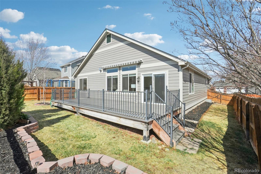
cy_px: 87
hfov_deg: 100.4
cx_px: 130
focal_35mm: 15
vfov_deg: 77.3
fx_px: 109
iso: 400
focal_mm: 10
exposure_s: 1/1600
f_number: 8
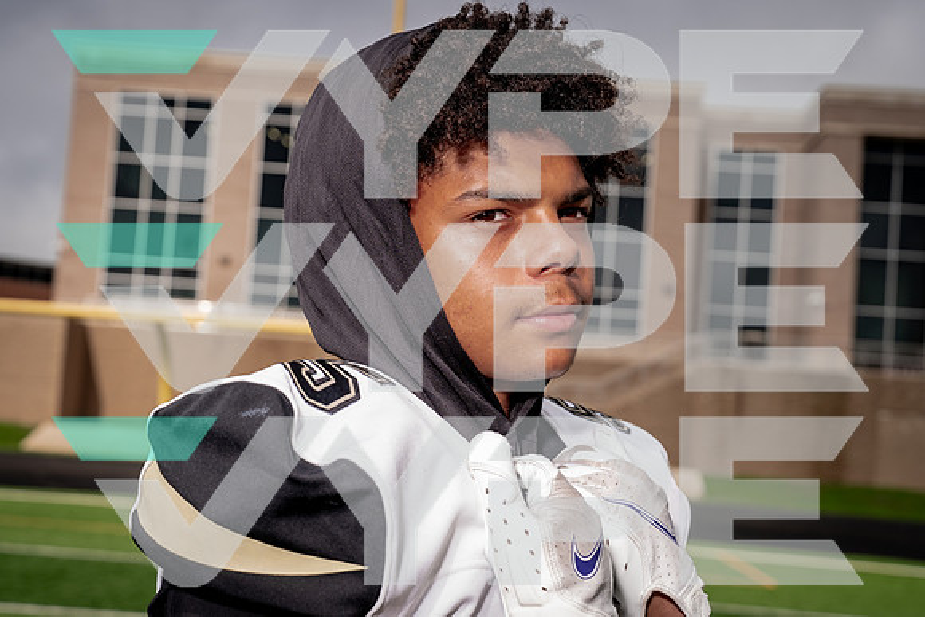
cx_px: 462
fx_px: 1572
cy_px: 308
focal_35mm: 61
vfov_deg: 22.2
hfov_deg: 32.8
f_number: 6.3
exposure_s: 1/1600
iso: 400
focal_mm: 57
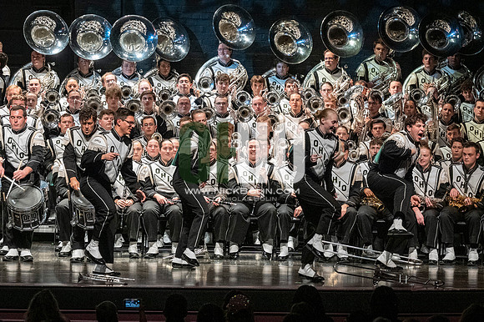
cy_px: 161
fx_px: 2513
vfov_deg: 7.3
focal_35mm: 187
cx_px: 242
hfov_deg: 11.0
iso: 4000
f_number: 4
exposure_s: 1/500
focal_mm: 125
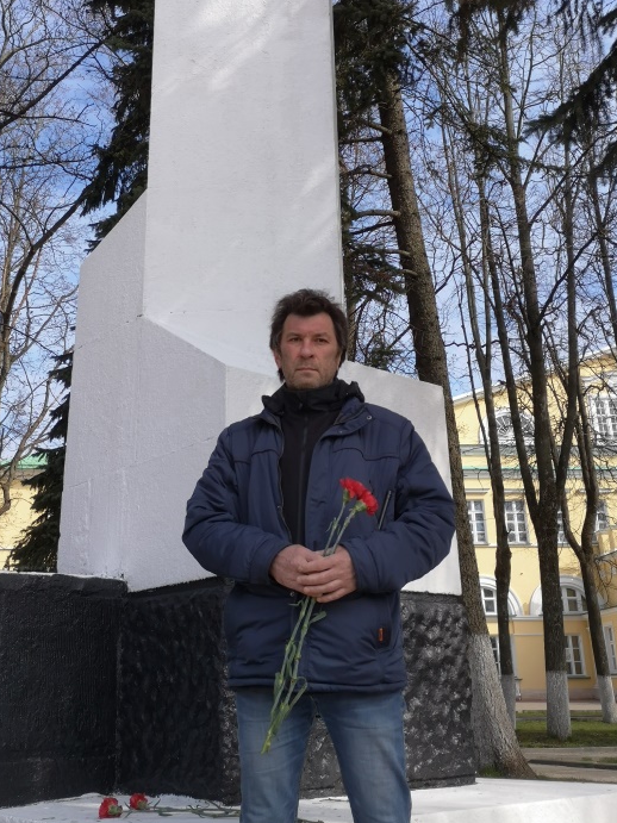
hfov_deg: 35.9
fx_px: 951
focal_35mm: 40
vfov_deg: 46.3
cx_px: 275
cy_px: 303
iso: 50
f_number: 1.8
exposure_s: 1/1686
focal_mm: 3.95
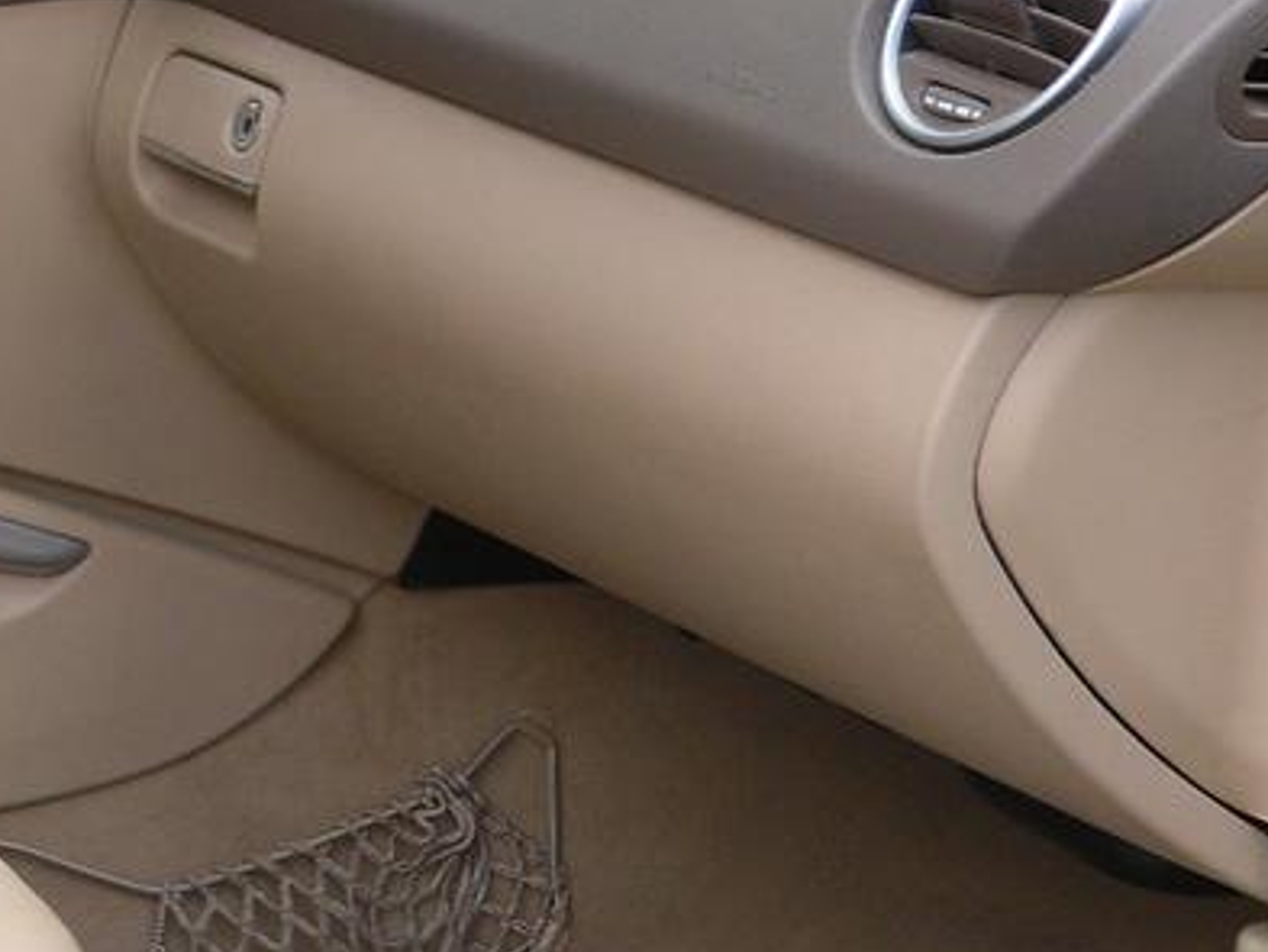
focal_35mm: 114
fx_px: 4177
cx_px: -403
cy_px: 294
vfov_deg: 13.0
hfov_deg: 16.3
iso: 80
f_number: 3.5
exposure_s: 1/117
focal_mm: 6.3
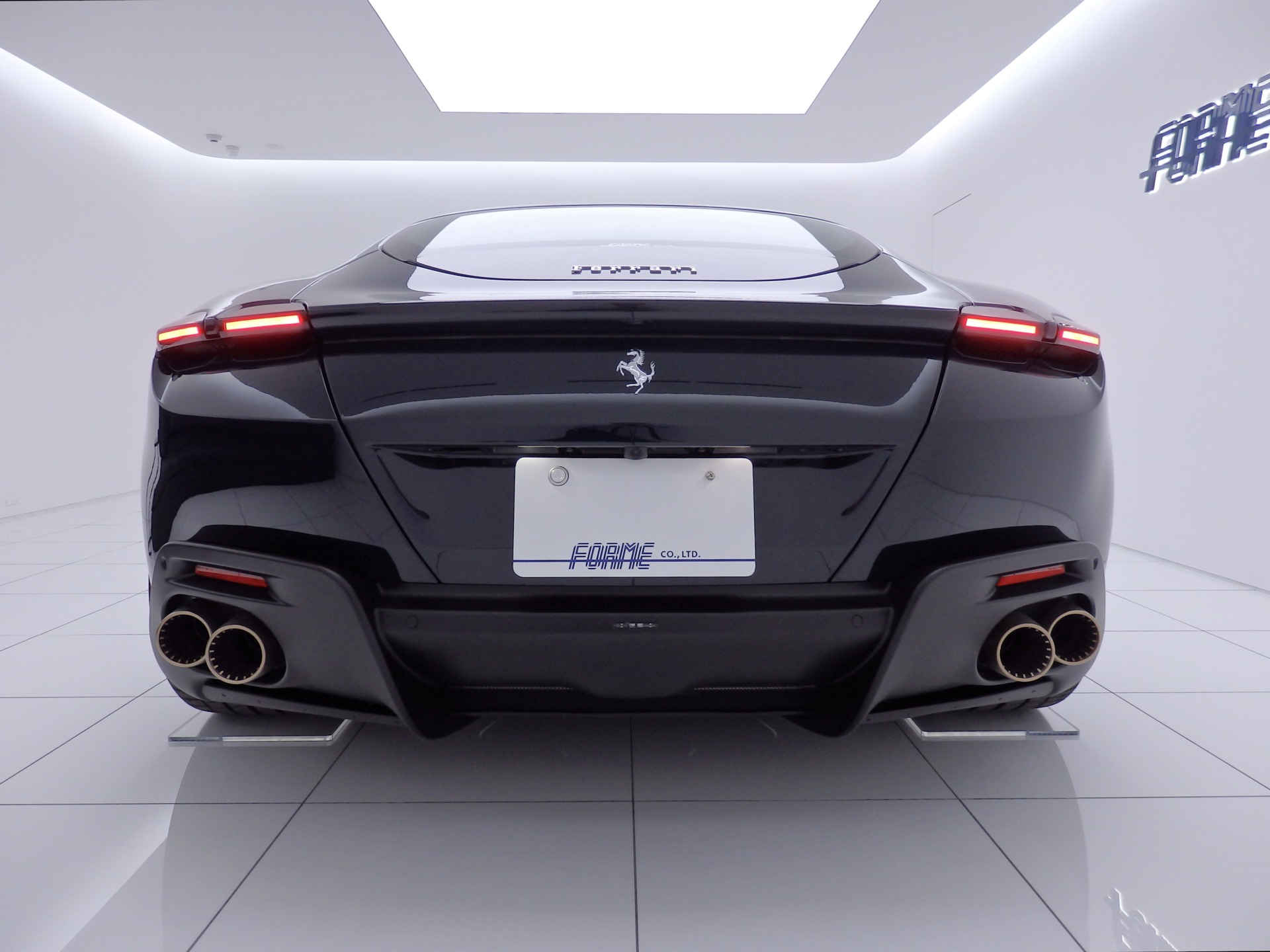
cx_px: 635
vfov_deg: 54.9
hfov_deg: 69.4
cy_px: 476
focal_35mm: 25
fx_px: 917
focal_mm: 4.5
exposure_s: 1/160
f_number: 3
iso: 125
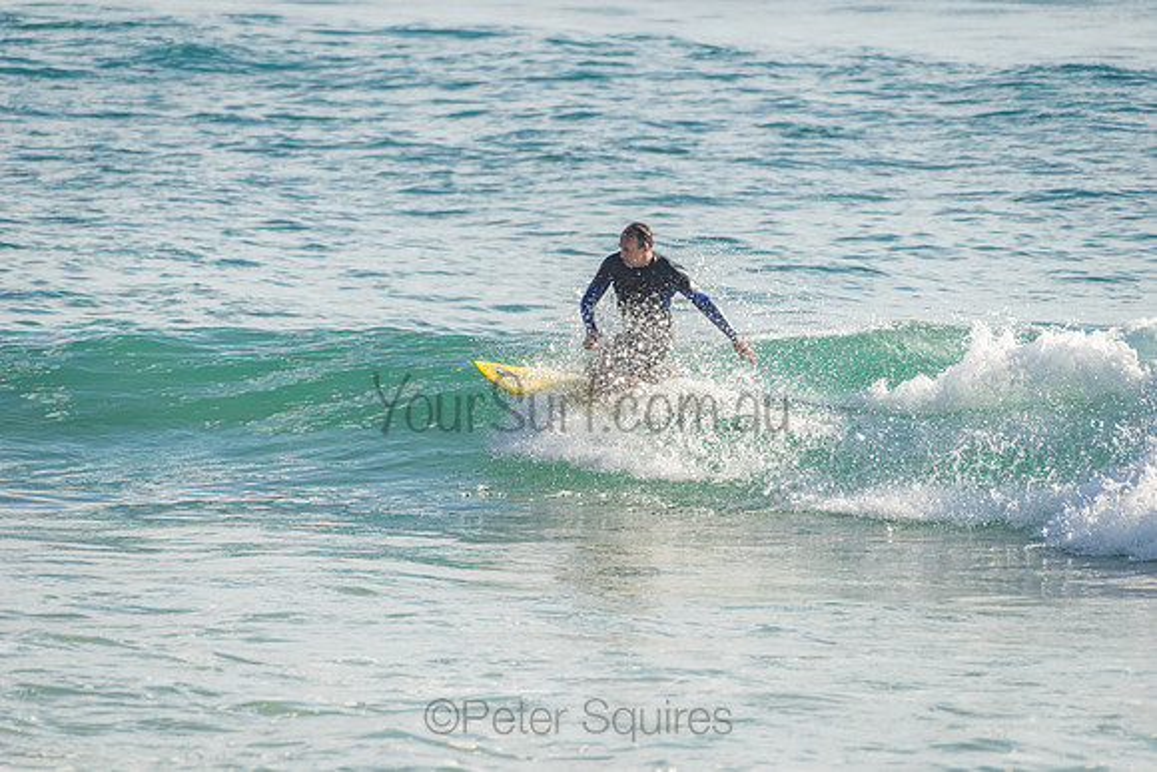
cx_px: 578
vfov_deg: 2.8
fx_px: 16072
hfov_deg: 4.1
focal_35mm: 500
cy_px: 386
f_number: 5.6
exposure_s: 1/2000
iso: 180
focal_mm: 500
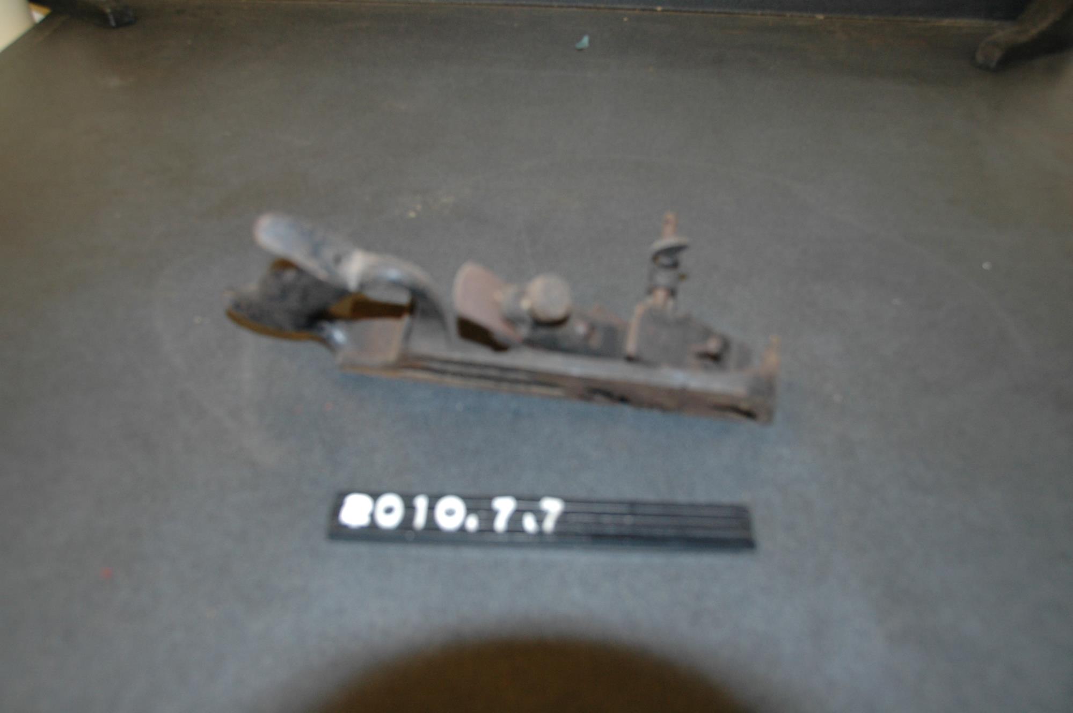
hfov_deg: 57.3
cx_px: 536
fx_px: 982
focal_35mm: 33
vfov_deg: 39.9
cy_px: 356
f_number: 3.8
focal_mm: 22
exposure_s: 1/60
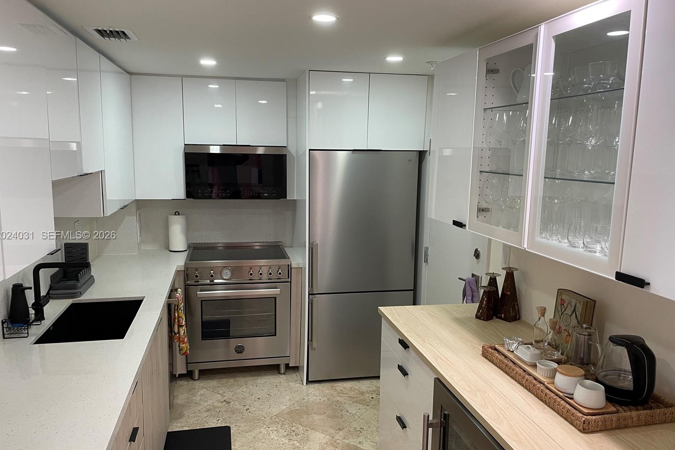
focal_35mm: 28
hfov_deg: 65.5
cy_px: 236
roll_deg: -0.7
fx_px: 525
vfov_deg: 46.4
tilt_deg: -9.1
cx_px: 329
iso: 100
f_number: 1.6
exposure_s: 1/60
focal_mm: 4.2
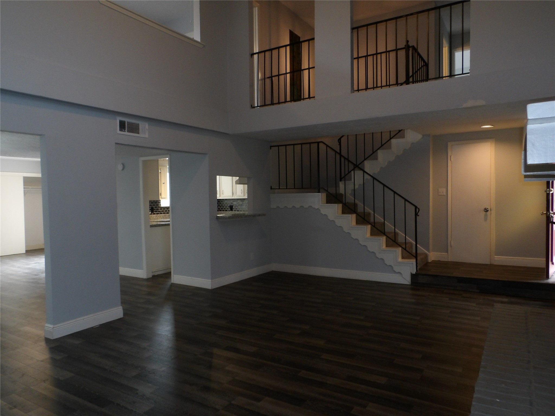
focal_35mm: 23
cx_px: 278
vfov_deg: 58.9
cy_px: 208
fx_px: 369
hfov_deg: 73.9
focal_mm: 4.2
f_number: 4.1
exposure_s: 1/30
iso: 250
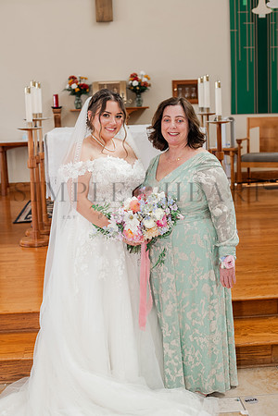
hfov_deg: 27.0
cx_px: 139
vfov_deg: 39.6
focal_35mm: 50
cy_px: 208
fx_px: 579
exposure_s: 1/250
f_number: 4.5
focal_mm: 50
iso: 640
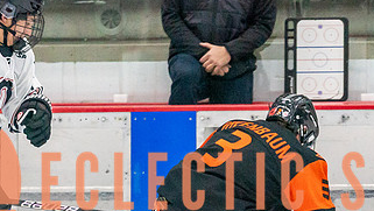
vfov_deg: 1.9
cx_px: 225
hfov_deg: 3.3
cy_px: 258
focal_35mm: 654
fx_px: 6489
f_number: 2.8
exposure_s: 1/1250
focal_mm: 200
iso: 3200
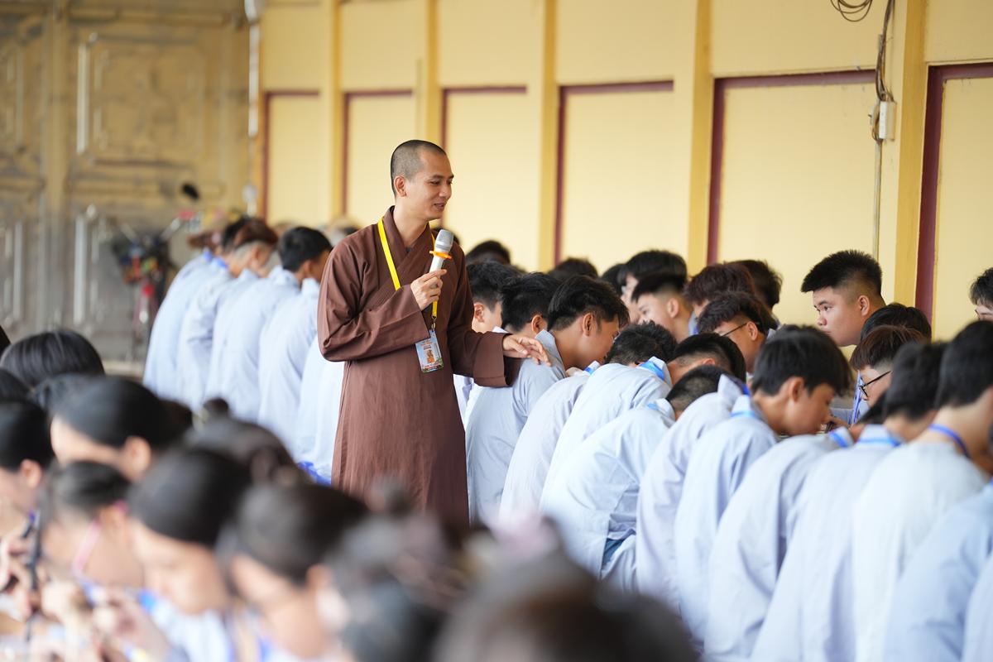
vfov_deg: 6.9
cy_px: 331
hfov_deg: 10.3
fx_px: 5516
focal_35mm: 200
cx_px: 496
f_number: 2.8
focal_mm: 200
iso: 640
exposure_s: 1/125
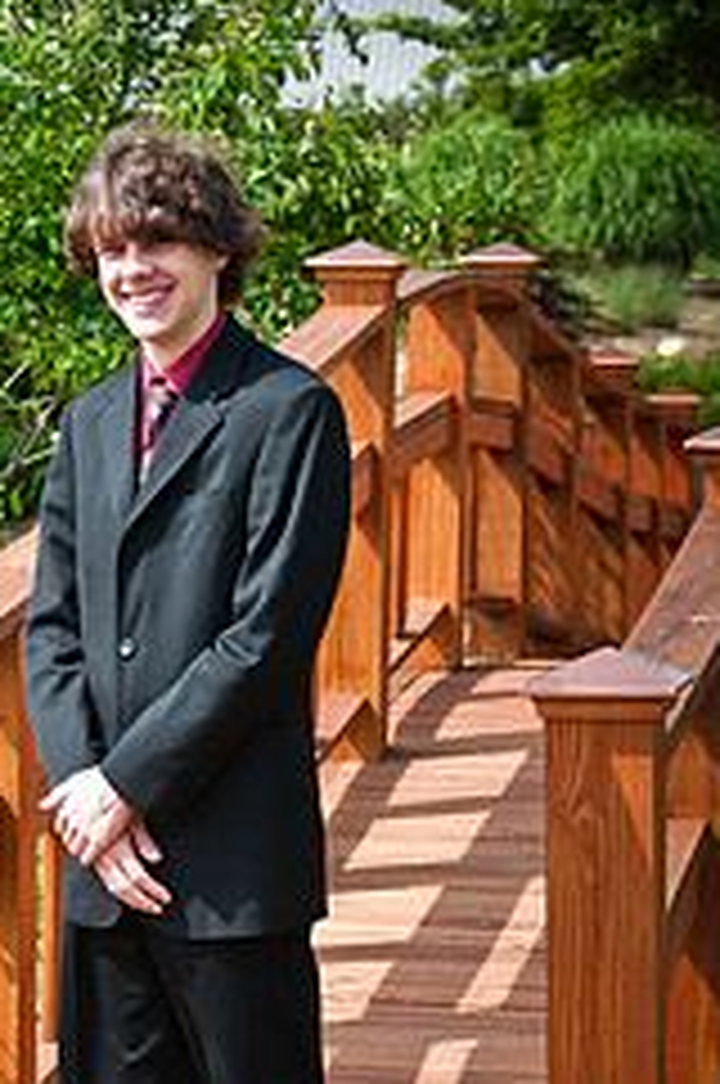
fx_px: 4723
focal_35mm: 157
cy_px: 787
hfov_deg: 8.7
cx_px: 142
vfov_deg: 13.1
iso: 200
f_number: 4.8
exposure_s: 1/250
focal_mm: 56
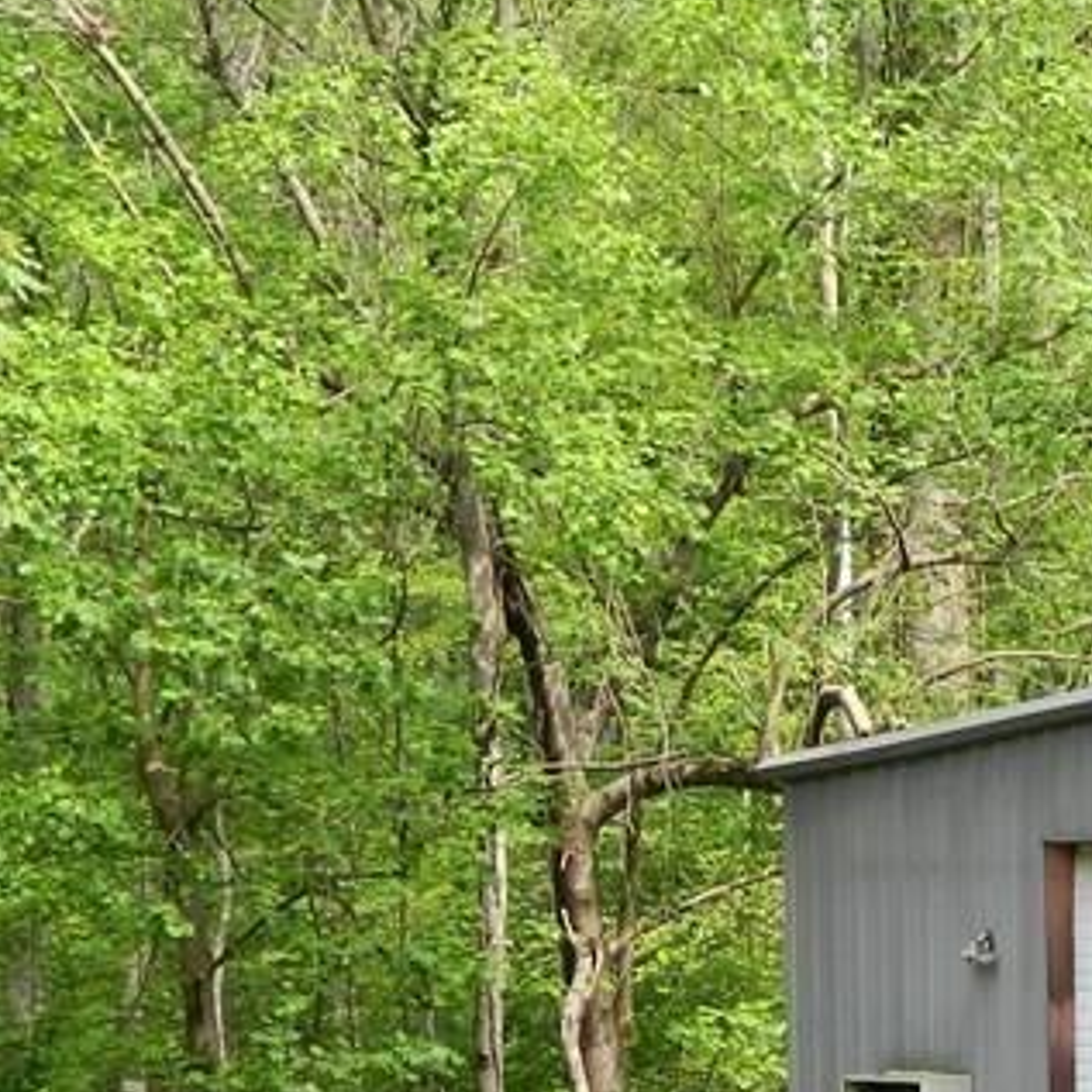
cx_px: 1650
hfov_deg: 12.4
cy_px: 1047
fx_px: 4783
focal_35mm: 134
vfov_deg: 12.9
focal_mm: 8.4
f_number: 3.6
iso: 80
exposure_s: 1/100
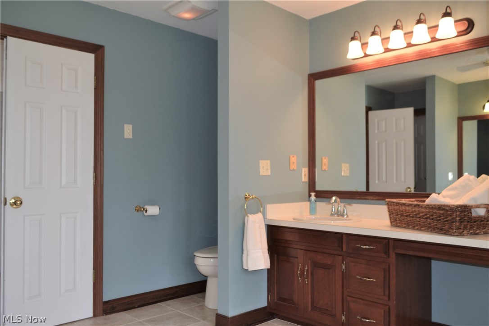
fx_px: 407
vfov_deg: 43.6
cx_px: 244
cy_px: 163
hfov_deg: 61.9
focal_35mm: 30
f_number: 4
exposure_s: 1/100
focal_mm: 20
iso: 400
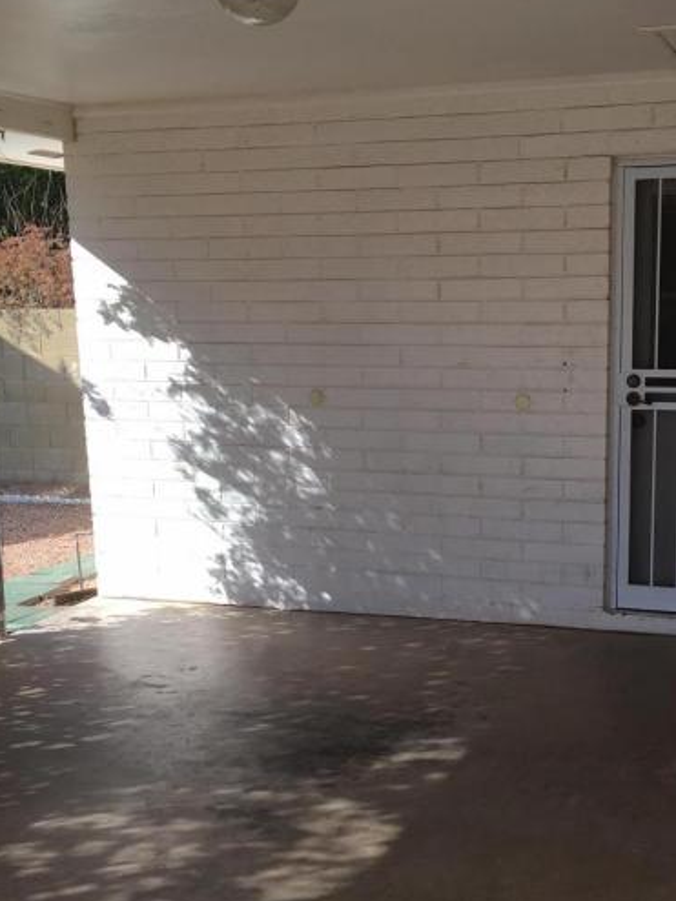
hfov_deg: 31.9
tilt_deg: -11.2
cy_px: 533
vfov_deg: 41.9
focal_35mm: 45
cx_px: 457
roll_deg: +0.2
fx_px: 1172
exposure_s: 1/553
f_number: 2.2
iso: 25
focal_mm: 4.15
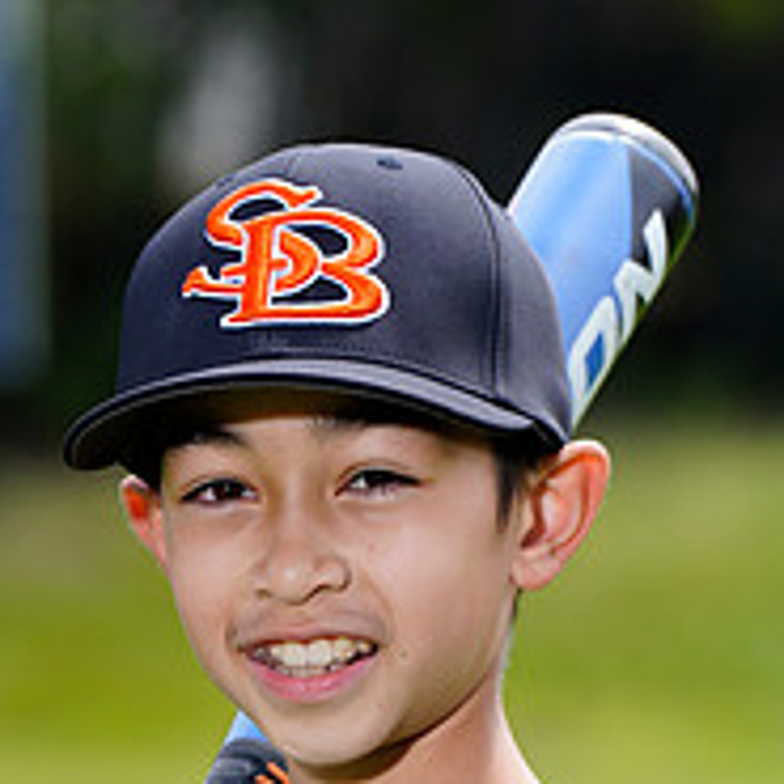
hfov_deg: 3.3
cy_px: 949
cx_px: 239
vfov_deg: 3.3
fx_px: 13658
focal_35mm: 533
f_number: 6.3
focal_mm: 200
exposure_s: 1/250
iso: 100
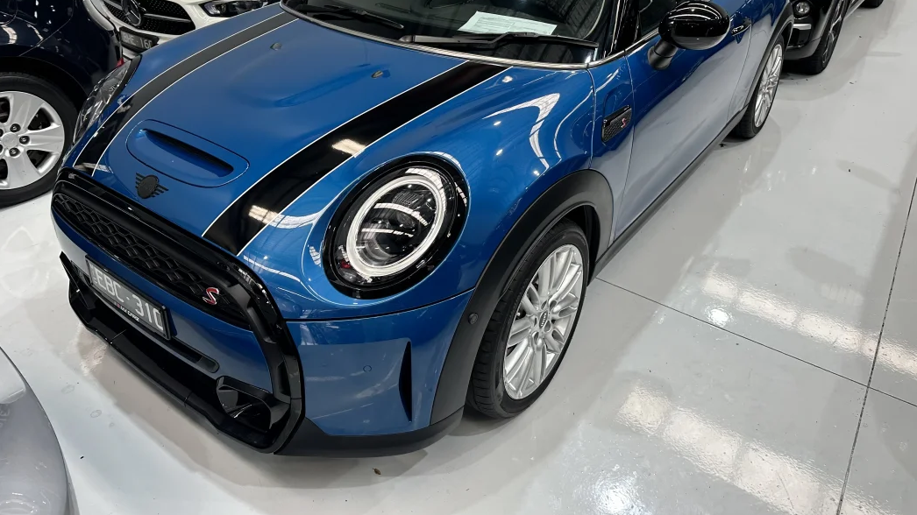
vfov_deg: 42.2
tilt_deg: -27.4
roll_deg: -0.3
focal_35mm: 27
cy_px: 167
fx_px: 656
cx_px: 458
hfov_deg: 69.9
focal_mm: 6.86
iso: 125
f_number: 1.78
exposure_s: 1/100
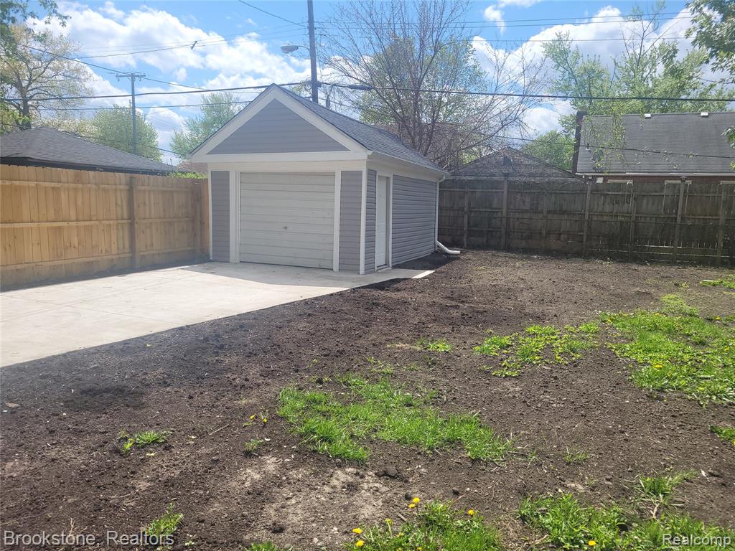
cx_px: 368
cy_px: 276
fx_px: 552
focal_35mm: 26
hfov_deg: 67.3
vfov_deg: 53.1
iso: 40
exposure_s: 1/2365
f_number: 1.8
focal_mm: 5.4
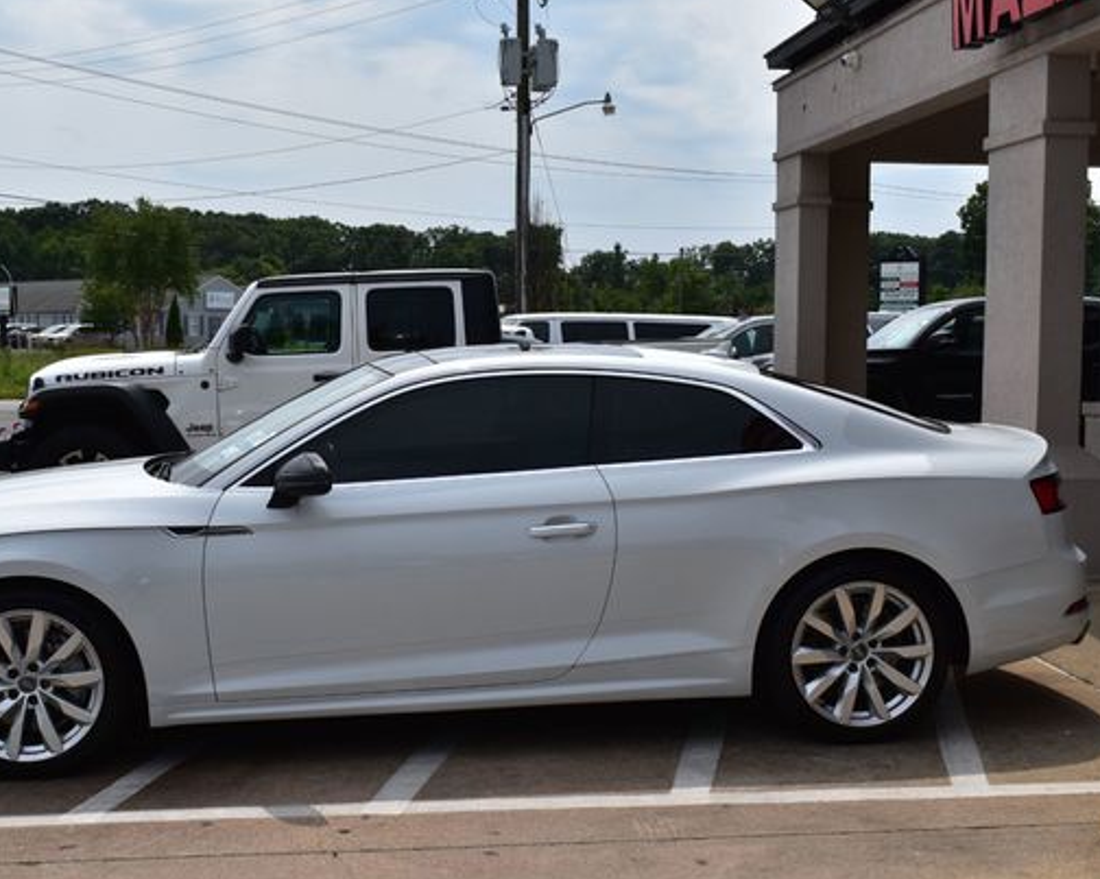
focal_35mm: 50
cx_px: 465
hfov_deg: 37.3
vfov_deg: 30.2
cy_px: 438
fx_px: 1627
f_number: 11
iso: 200
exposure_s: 1/500
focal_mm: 28
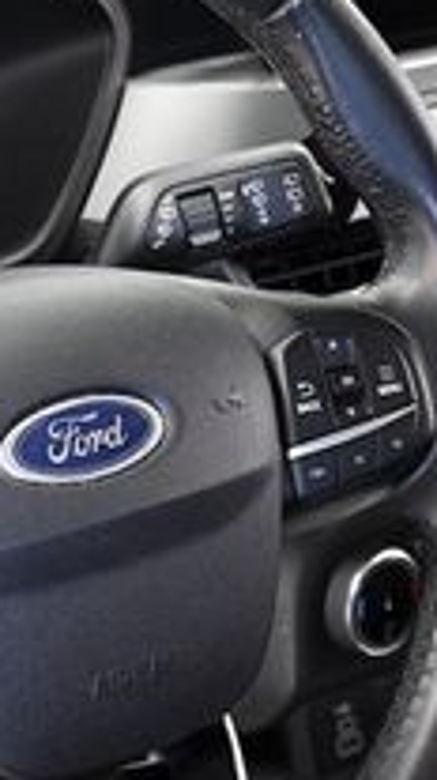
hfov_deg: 8.3
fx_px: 3016
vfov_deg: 14.7
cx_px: 109
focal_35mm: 146
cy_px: 480
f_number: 4.5
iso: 2500
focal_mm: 30
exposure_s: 1/125
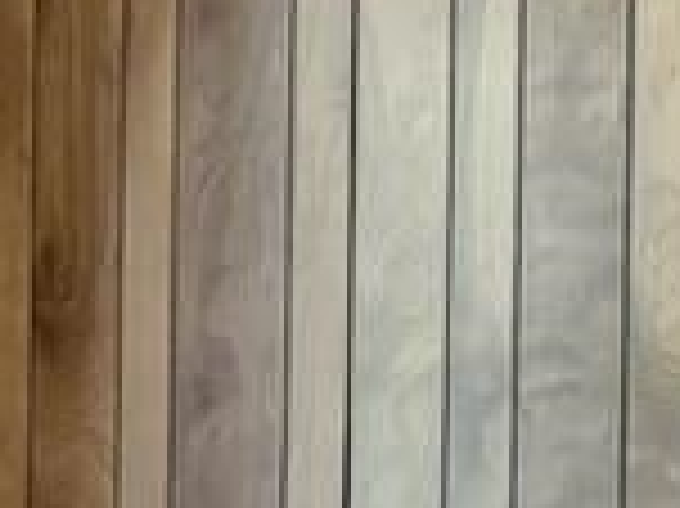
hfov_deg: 10.8
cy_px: 373
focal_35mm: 163
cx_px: -770
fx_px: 3199
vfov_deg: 9.1
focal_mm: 6.76
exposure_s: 1/60
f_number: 1.78
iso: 800
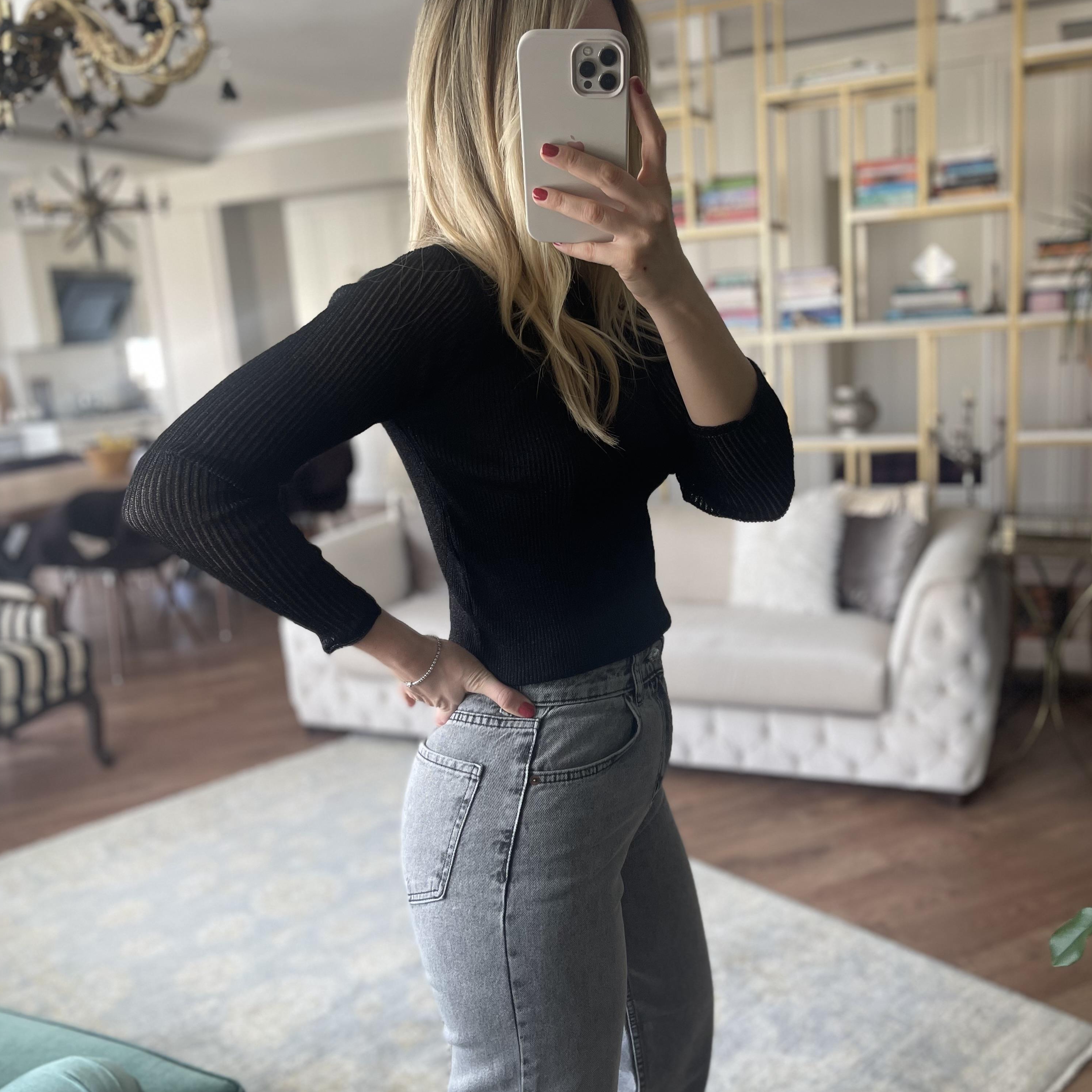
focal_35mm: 31
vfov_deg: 52.5
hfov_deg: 52.5
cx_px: 549
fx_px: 1106
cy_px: 541
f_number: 1.6
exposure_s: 1/65
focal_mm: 5.1
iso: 125
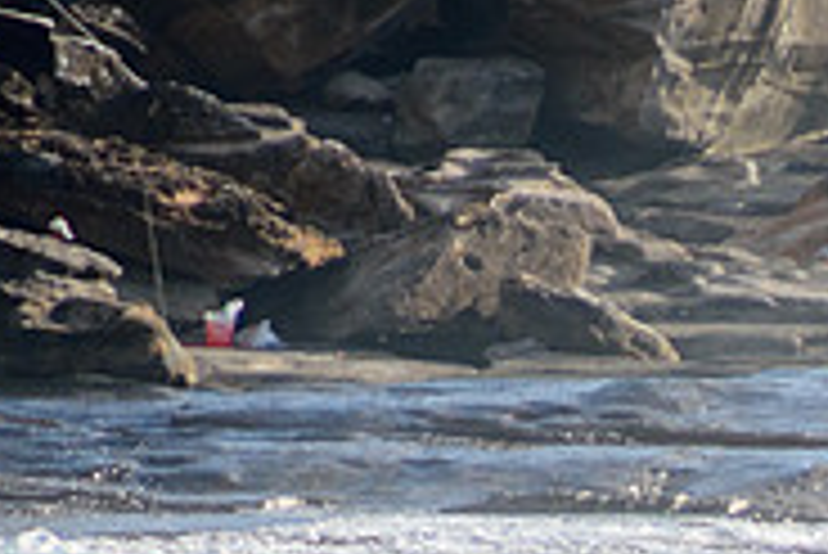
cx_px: 1130
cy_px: 858
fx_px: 44378
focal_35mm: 1928
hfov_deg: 1.1
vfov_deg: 0.7
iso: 360
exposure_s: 1/2000
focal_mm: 400
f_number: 5.6
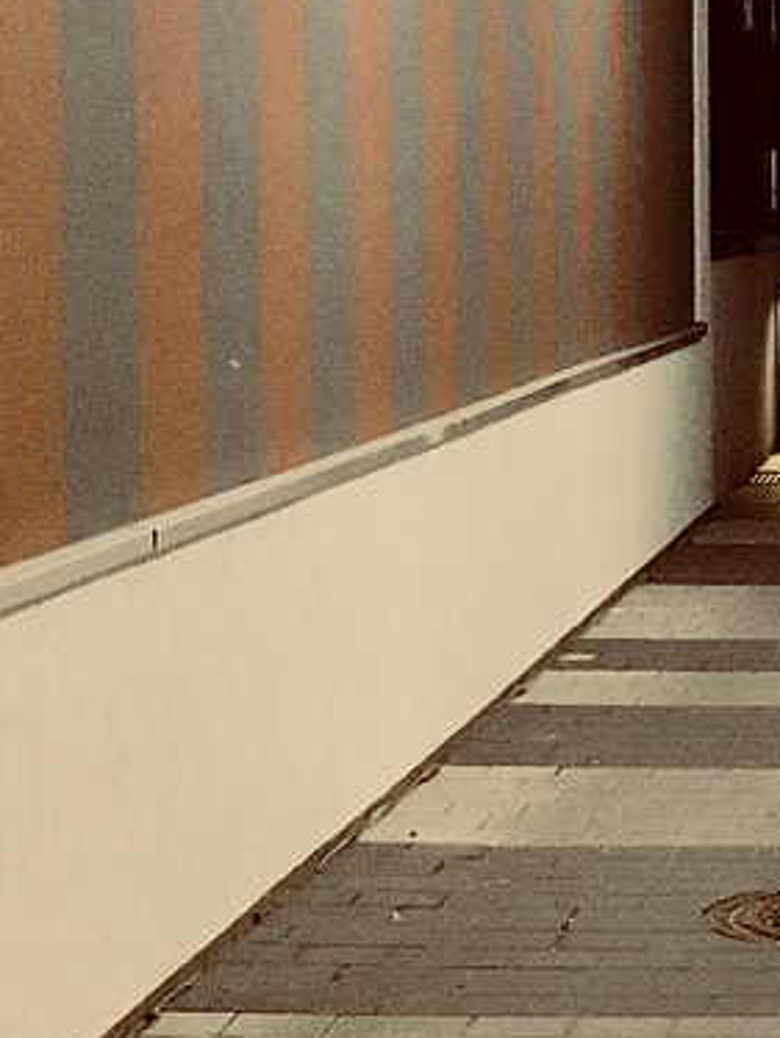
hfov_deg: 11.6
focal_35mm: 124
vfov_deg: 15.9
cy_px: 452
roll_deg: -0.1
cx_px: 1066
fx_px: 3721
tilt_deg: -4.2
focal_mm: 4.15
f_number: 2.2
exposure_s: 1/33
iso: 200
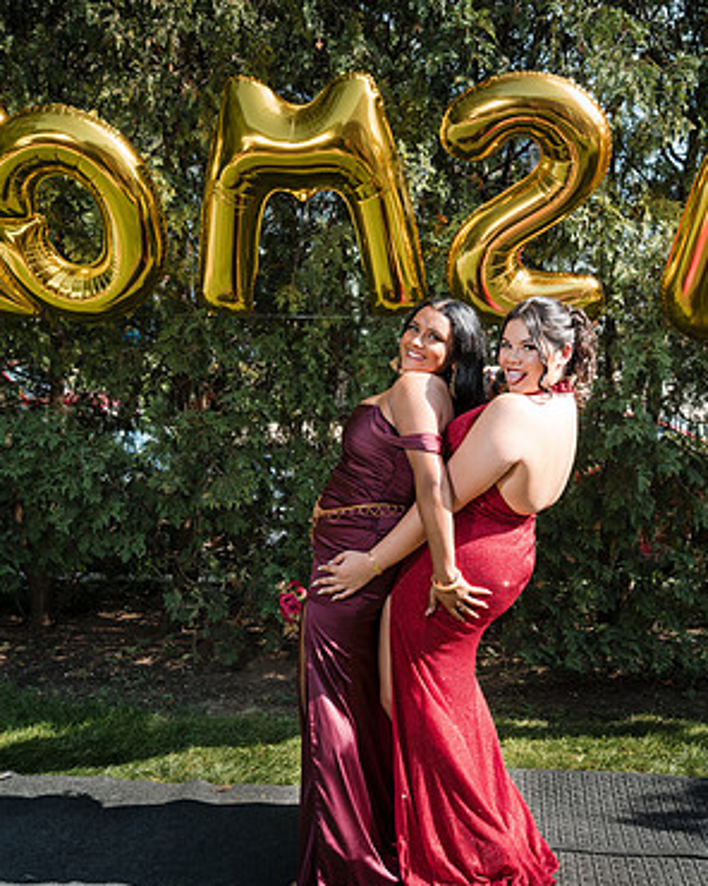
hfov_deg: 37.3
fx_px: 1048
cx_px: 352
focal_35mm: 40
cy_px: 515
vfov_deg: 45.6
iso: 200
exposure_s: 1/250
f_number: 5
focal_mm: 35
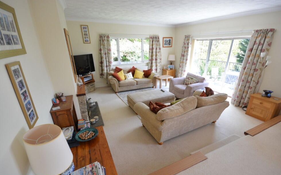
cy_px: 97
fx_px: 123
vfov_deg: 71.0
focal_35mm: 16
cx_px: 147
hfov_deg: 97.8
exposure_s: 1/30
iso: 400
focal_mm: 10
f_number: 8
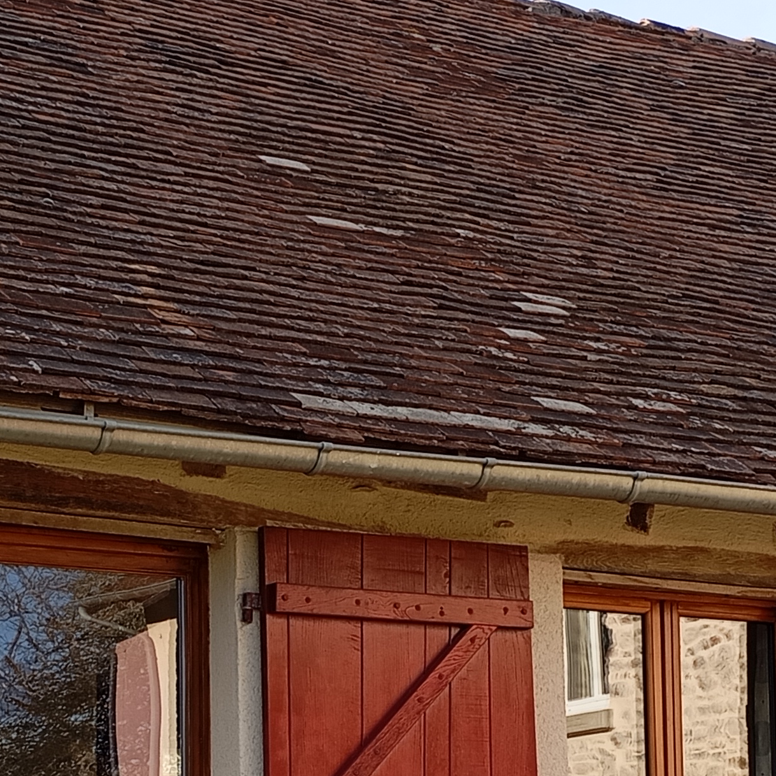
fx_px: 2105
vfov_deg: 20.4
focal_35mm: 83
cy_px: 716
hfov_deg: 20.8
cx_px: 244
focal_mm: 4.27
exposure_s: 1/163
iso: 102
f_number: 1.8
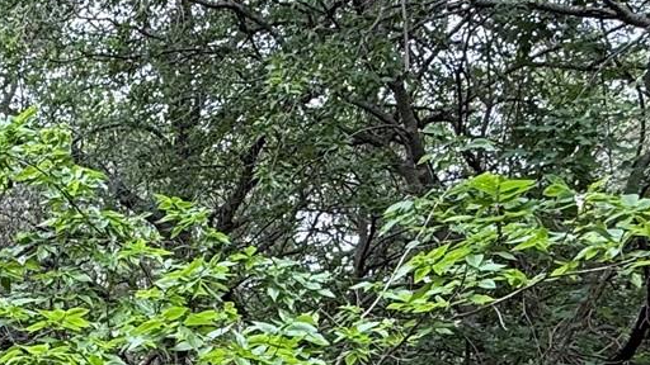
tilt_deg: -6.6
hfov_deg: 30.9
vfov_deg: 17.7
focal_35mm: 61
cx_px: -53
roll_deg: -0.4
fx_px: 1051
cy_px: 550
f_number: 2.2
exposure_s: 1/197
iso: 50
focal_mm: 2.22
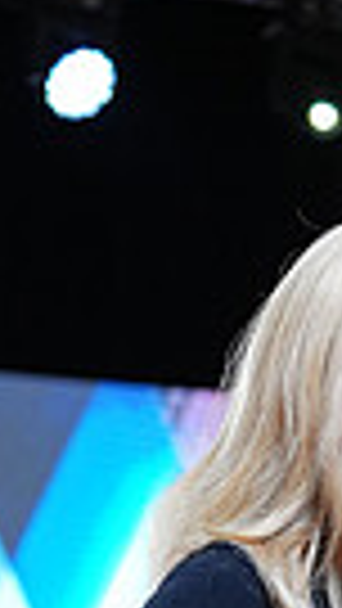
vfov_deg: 6.7
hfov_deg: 3.9
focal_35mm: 314
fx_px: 5059
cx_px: 362
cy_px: 1130
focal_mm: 70
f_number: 4
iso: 1250
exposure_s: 1/500
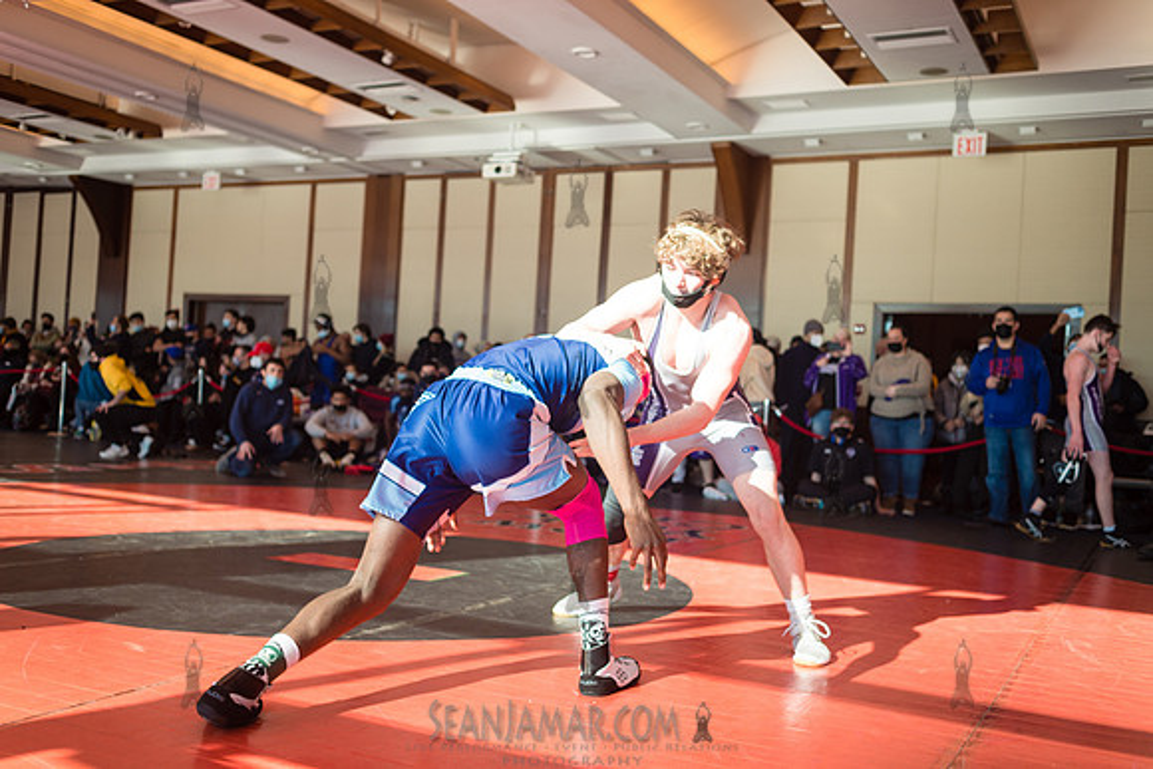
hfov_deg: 54.4
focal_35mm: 35
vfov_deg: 37.9
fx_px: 1121
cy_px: 384
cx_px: 576
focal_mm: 35
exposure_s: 1/400
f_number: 3.5
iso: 400
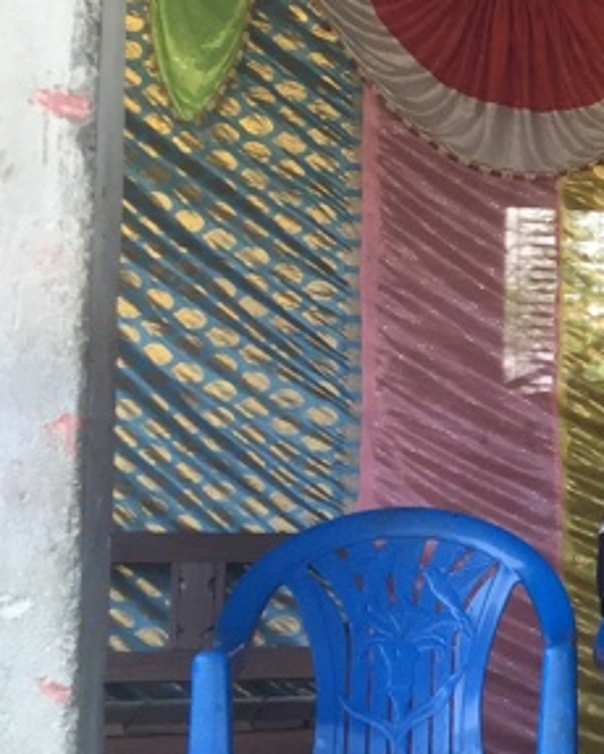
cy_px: 436
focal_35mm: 101
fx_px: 2254
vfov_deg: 19.0
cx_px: 1258
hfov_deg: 13.0
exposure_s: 1/100
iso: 50
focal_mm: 4.15
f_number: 2.2
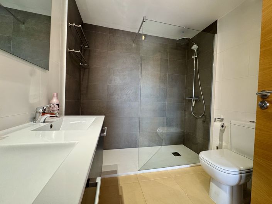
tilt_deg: -1.8
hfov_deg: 102.1
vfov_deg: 85.6
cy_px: 102
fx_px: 110
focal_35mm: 14
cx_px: 136
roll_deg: -2.1
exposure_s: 1/50
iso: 200
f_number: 2.2
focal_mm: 2.22
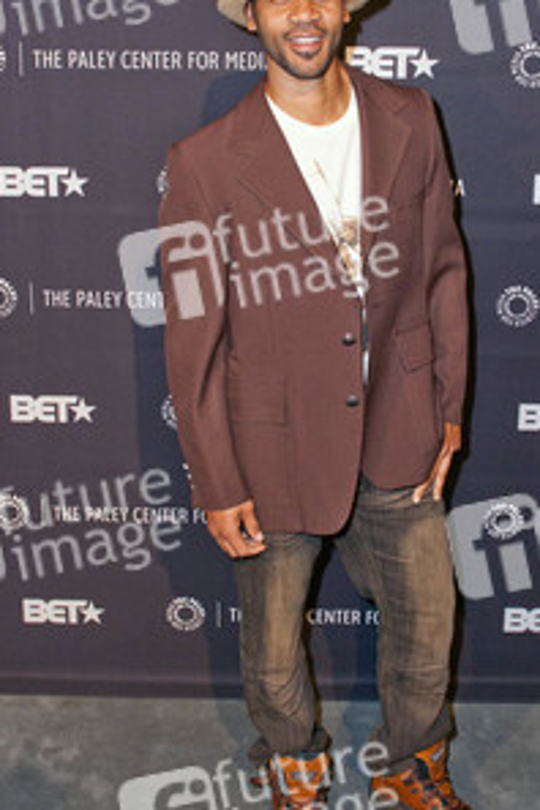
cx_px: 340
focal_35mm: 35
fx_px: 787
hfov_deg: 37.6
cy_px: 398
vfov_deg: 54.4
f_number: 4.5
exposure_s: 1/400
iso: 500
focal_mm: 26
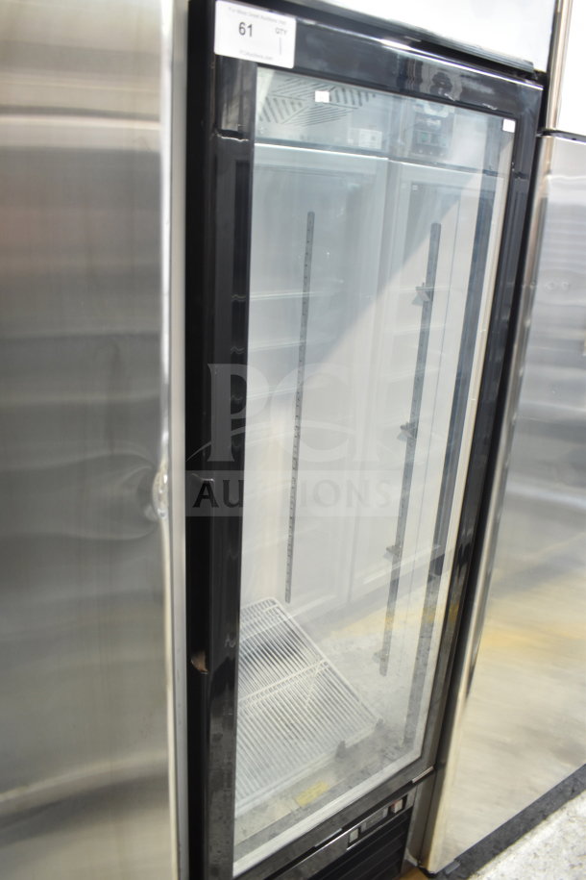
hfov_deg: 47.9
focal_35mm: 27
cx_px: 293
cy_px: 440
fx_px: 659
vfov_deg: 67.4
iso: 800
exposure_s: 1/30
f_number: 3.5
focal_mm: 18
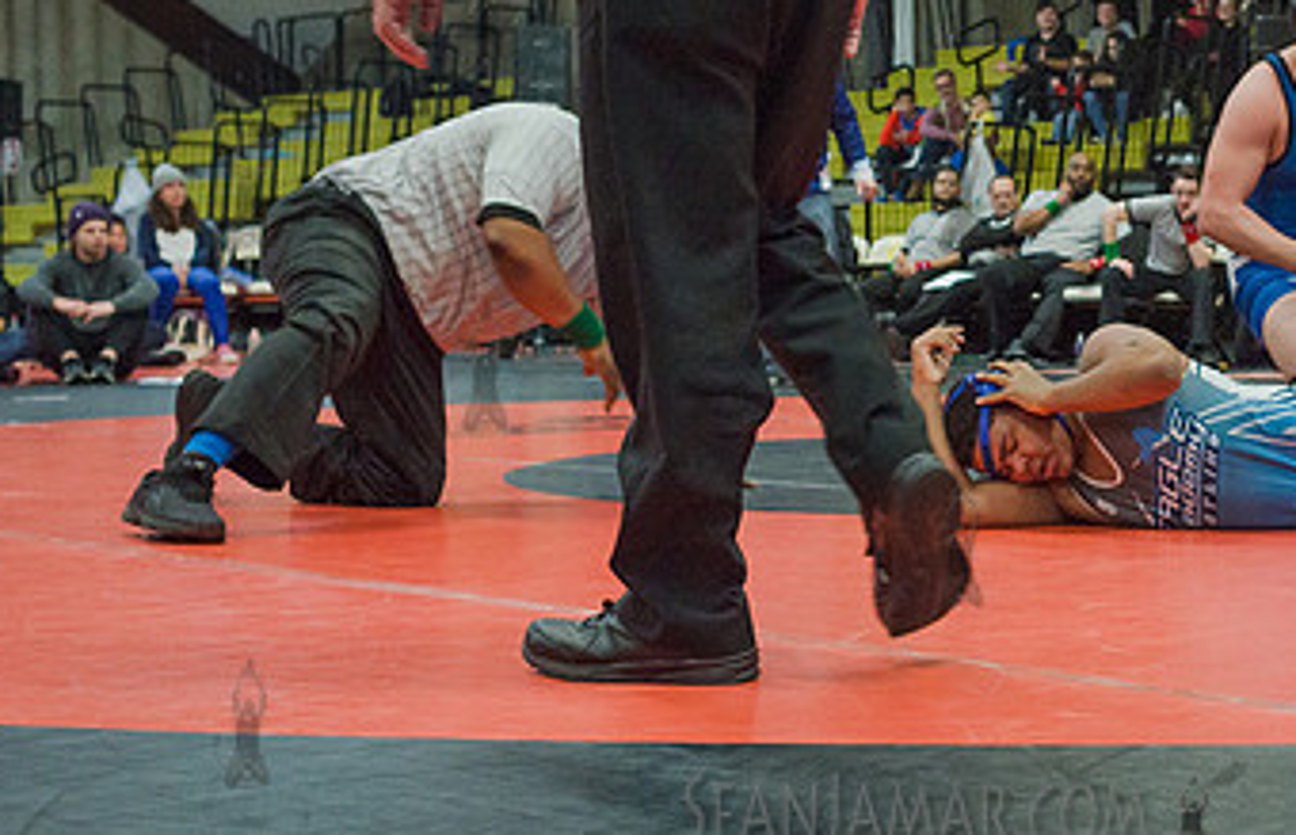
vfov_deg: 17.8
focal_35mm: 75
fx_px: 2672
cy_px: 393
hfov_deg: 26.1
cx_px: 1227
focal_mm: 35
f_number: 5
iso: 1600
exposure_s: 1/250
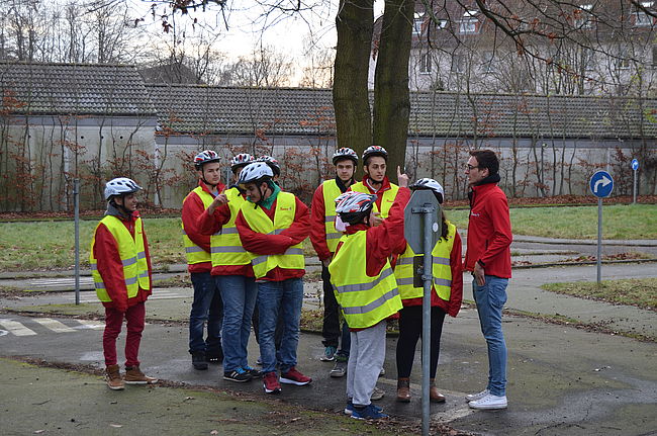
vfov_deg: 19.7
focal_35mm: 69
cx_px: 328
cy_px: 218
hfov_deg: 29.3
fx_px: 1257
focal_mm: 46
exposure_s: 1/125
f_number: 5.6
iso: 320
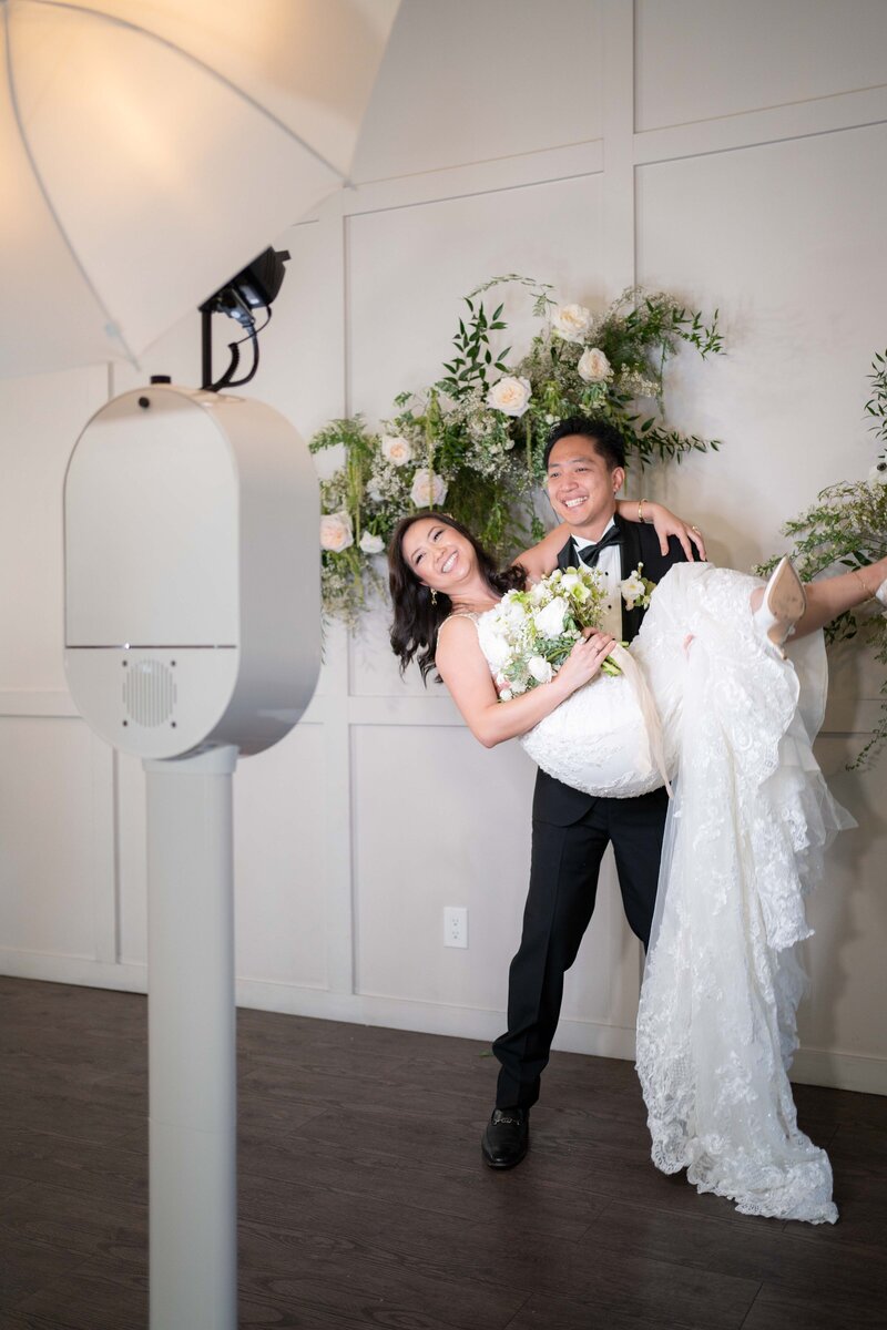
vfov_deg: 54.4
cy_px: 665
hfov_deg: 37.9
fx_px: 1293
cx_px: 444
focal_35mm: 35
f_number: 1.8
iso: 500
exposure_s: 1/200
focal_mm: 35
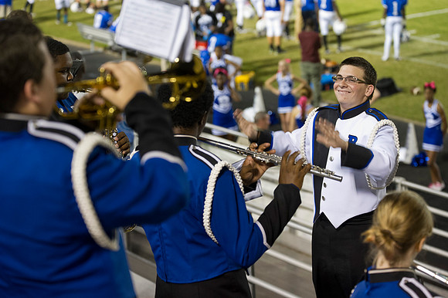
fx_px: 1368
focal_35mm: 110
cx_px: 224
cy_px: 149
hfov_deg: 18.6
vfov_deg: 12.4
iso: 4000
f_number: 4
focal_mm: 110
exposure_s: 1/80
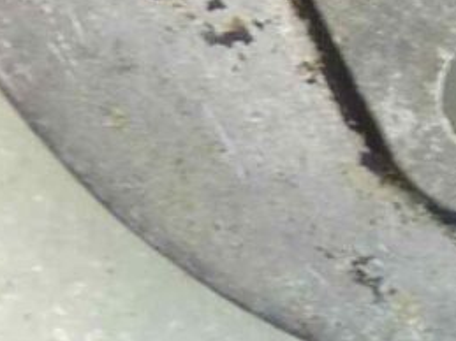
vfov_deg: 6.5
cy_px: -440
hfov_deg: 8.7
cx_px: 747
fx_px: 2897
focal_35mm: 220
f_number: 3.3
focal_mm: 4.4
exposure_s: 1/10
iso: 80
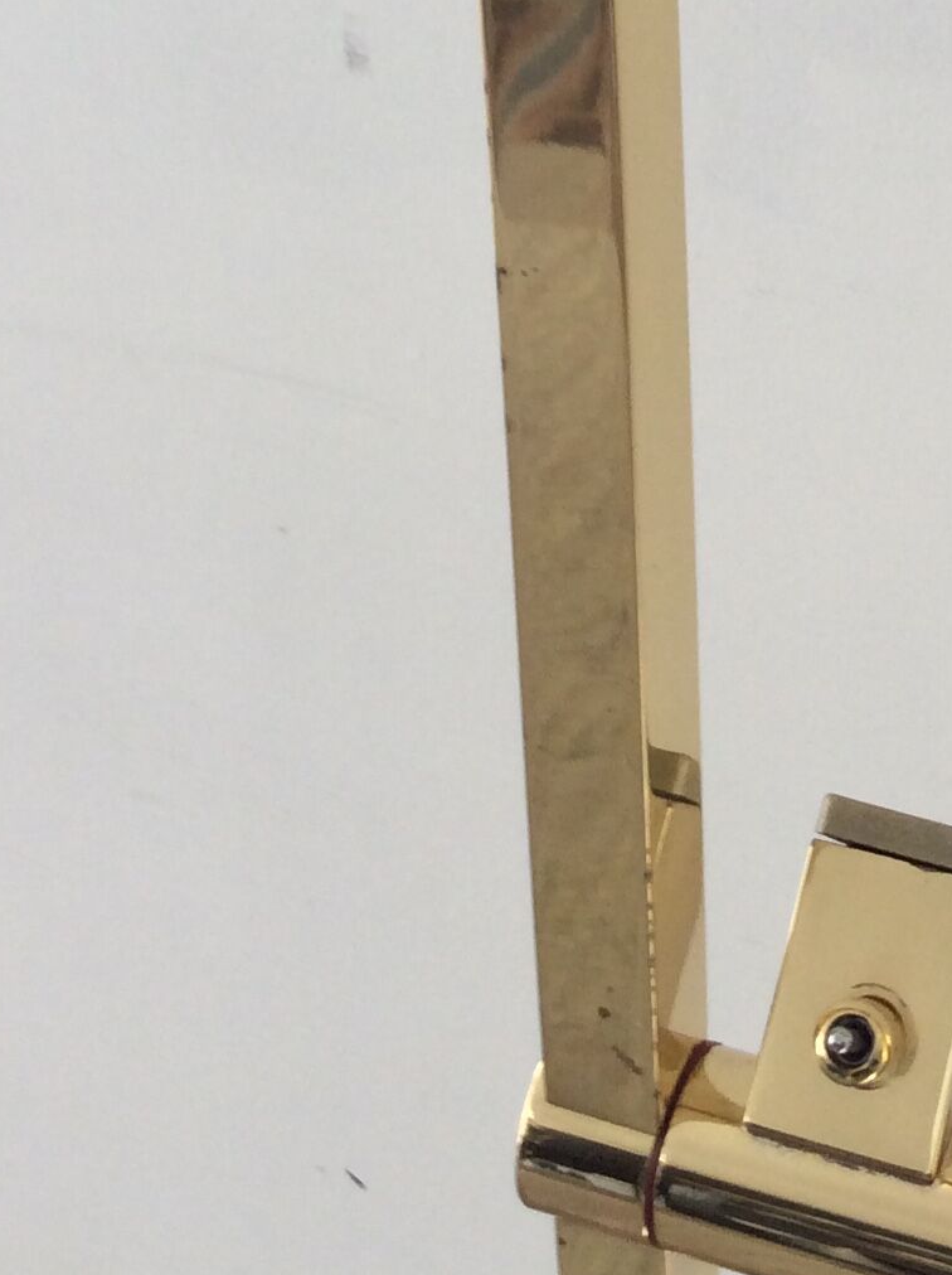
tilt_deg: -25.2
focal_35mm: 82
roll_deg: -0.1
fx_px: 3014
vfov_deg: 22.3
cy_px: -186
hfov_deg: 17.5
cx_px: 946
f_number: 2.4
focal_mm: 3.3
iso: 32
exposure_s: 1/33
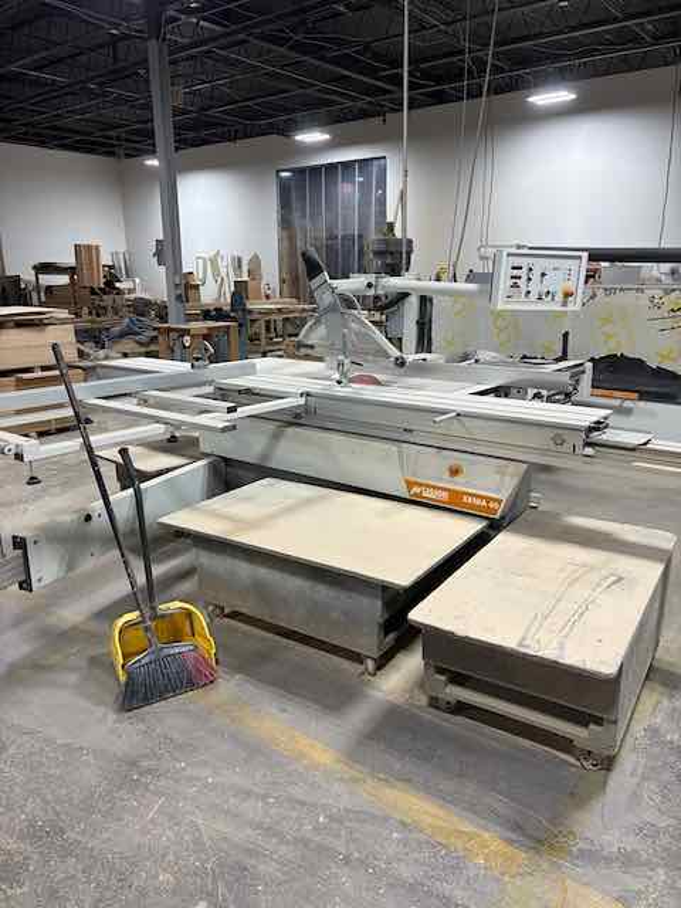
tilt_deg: -13.8
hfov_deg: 53.1
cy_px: 454
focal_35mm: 26
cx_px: 340
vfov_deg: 67.3
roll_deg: +1.0
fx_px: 682
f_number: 1.6
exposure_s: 1/122
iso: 100
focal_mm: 5.96
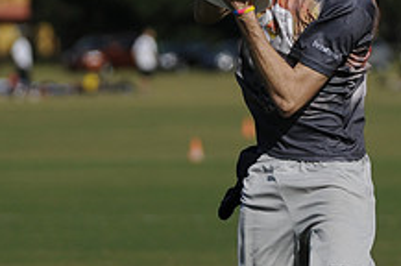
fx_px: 6010
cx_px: 294
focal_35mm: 540
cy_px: 97
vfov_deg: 2.5
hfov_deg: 3.8
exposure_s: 1/8000
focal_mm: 135
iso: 200
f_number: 2.8
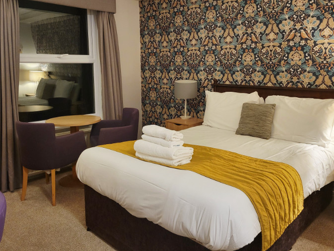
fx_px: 299
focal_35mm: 31
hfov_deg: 58.4
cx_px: 167
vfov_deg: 45.3
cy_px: 109
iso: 500
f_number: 1.8
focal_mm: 5.4
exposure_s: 1/24
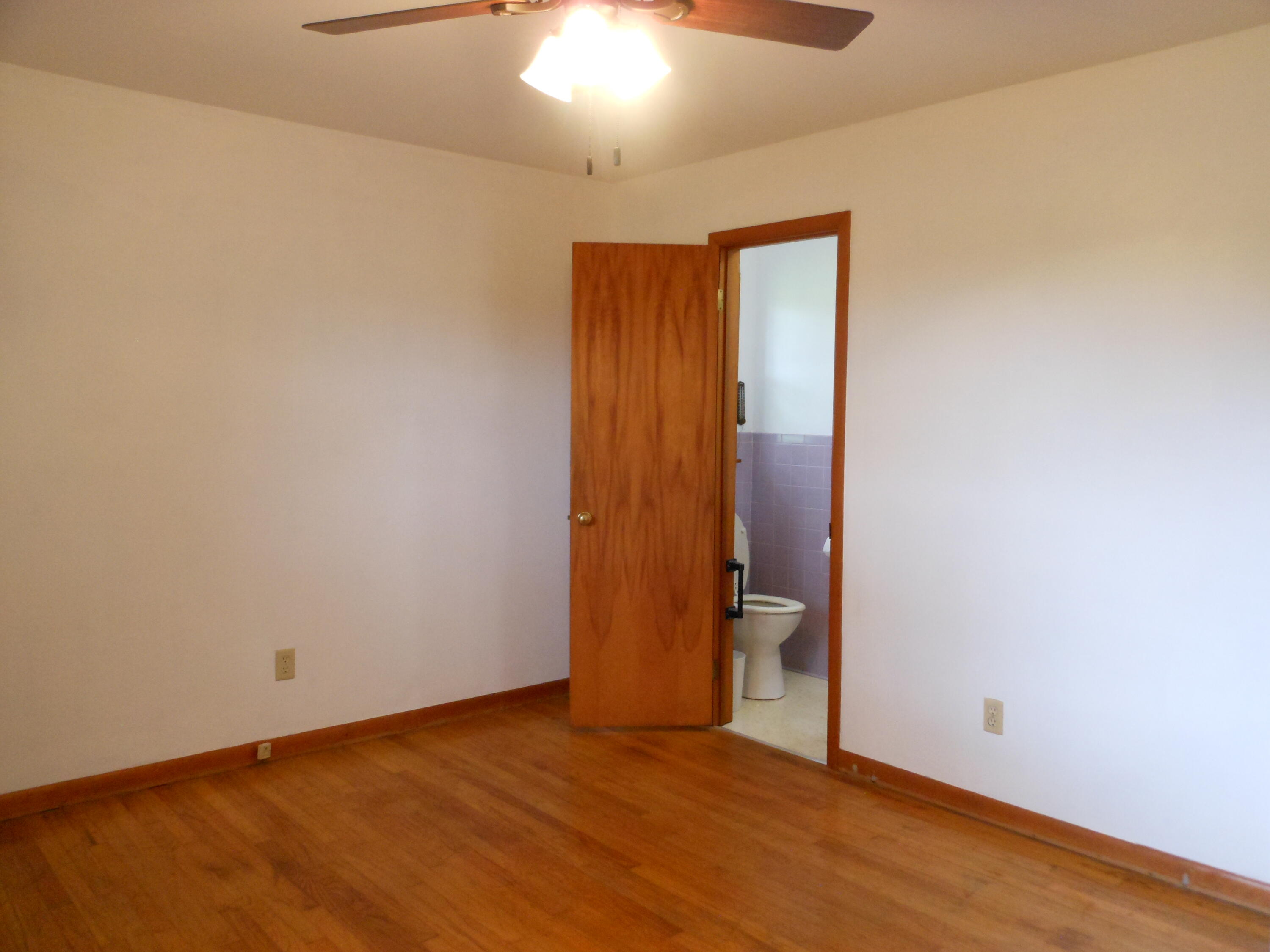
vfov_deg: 49.7
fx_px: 1027
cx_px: 635
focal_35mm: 28
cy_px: 476
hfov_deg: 63.4
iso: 400
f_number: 3.7
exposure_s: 1/25
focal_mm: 5
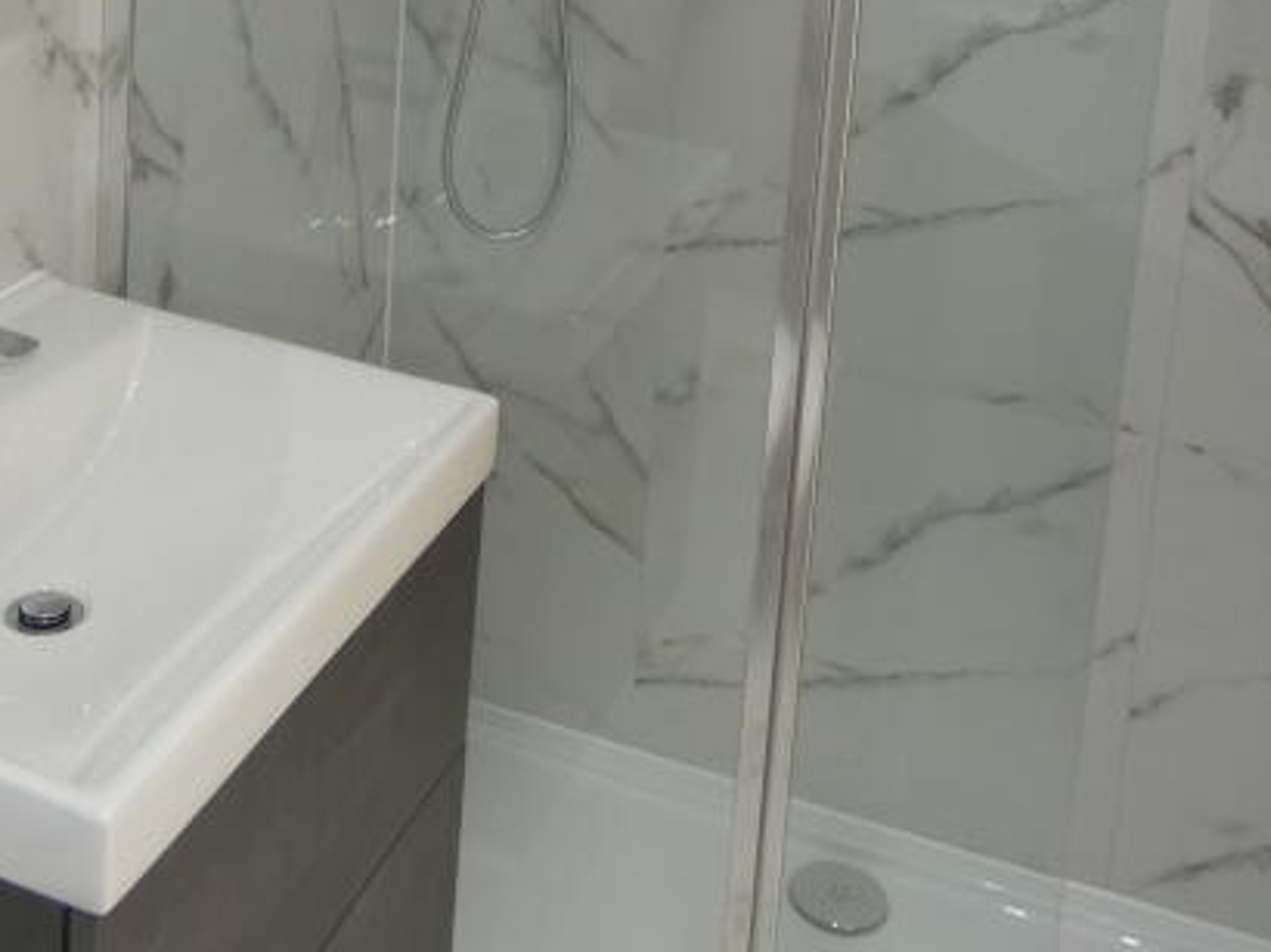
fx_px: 1835
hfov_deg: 37.7
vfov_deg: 26.2
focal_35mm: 50
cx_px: 391
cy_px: -164
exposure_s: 1/60
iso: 80
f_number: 2.8
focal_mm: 3.6
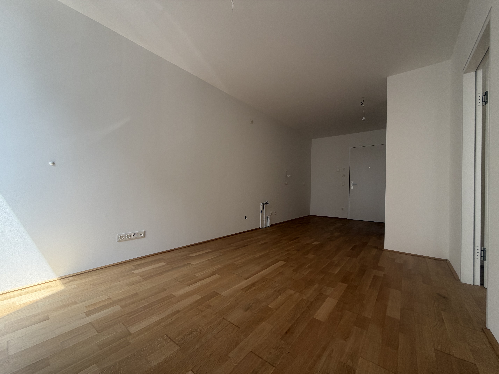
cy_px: 187
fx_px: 202
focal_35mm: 14
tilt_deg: -0.2
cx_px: 250
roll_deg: -1.1
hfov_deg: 102.1
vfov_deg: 85.7
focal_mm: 2.22
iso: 40
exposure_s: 1/121
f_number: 2.2
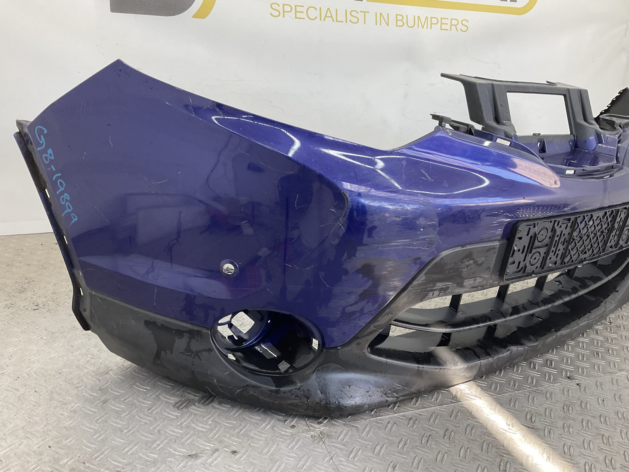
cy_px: 236
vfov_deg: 48.2
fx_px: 527
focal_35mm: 29
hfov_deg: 61.7
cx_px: 314
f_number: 1.8
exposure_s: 1/100
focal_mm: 3
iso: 25
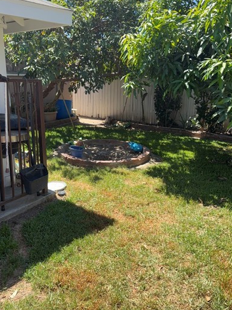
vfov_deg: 59.9
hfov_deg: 46.8
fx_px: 268
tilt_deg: -11.3
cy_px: 146
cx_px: 111
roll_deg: +1.8
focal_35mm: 30
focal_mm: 6.76
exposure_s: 1/1812
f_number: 1.78
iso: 80
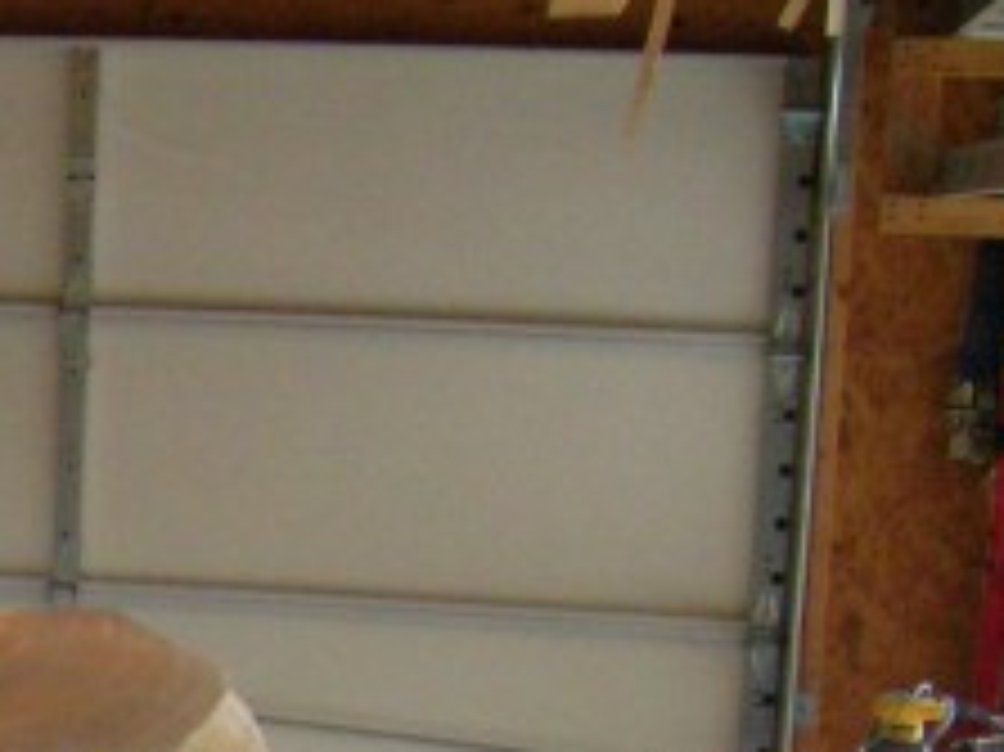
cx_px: -590
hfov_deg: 14.8
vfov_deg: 11.7
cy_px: 1087
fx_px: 3537
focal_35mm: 122
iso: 200
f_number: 2.9
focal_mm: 5.7
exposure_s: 1/65.3
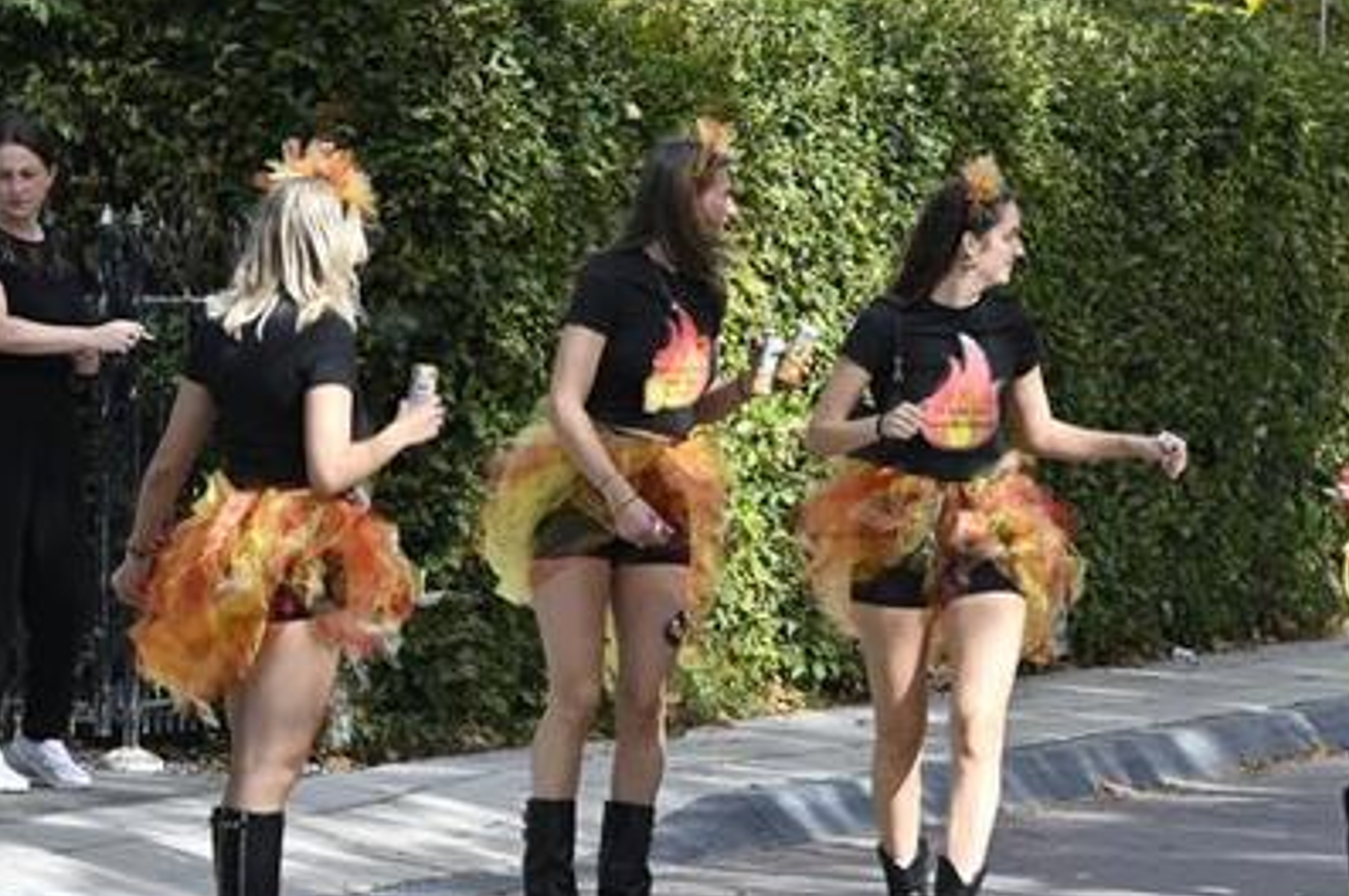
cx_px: 1132
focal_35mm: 362
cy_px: 426
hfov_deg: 5.7
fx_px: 13553
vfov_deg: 3.8
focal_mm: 145
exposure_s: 1/1250
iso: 320
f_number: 4.8
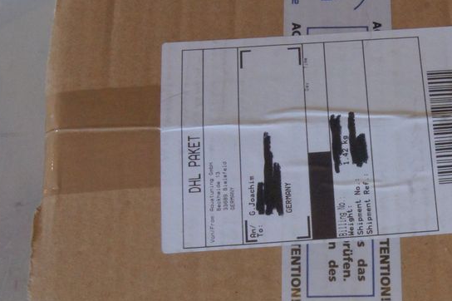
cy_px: 171
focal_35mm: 86
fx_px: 1079
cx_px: 380
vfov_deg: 15.9
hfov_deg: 23.2
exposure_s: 1/8
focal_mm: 26
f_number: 25
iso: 1600
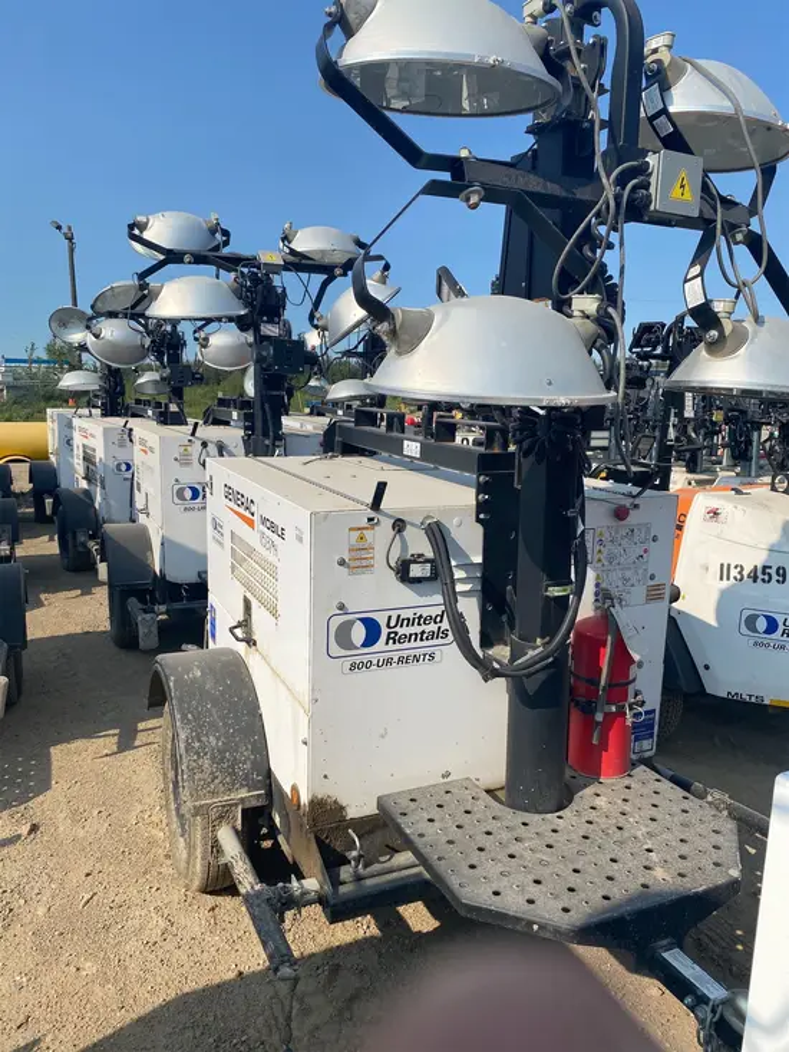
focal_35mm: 26
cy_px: 526
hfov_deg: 53.1
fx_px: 790
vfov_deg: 67.3
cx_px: 394
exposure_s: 1/3610
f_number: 1.8
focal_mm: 4.25
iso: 32
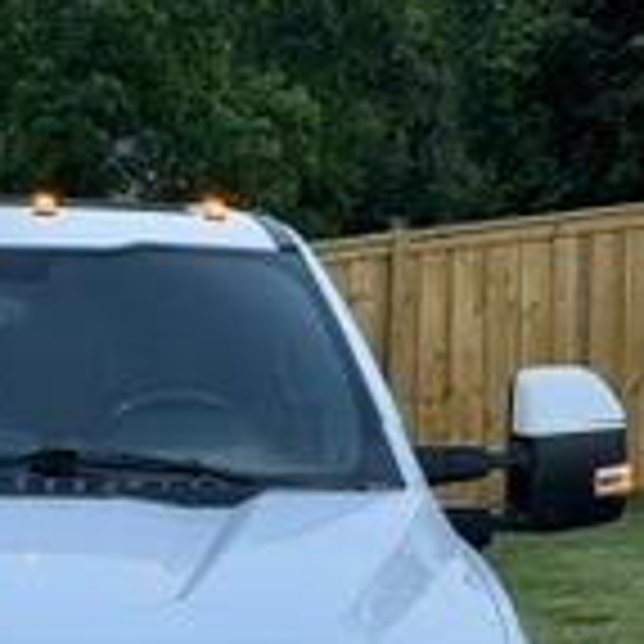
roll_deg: +0.8
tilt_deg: -9.1
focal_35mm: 142
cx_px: -41
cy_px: 698
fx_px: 2989
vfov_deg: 12.1
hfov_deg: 12.1
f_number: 1.78
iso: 100
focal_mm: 6.76
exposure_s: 1/113
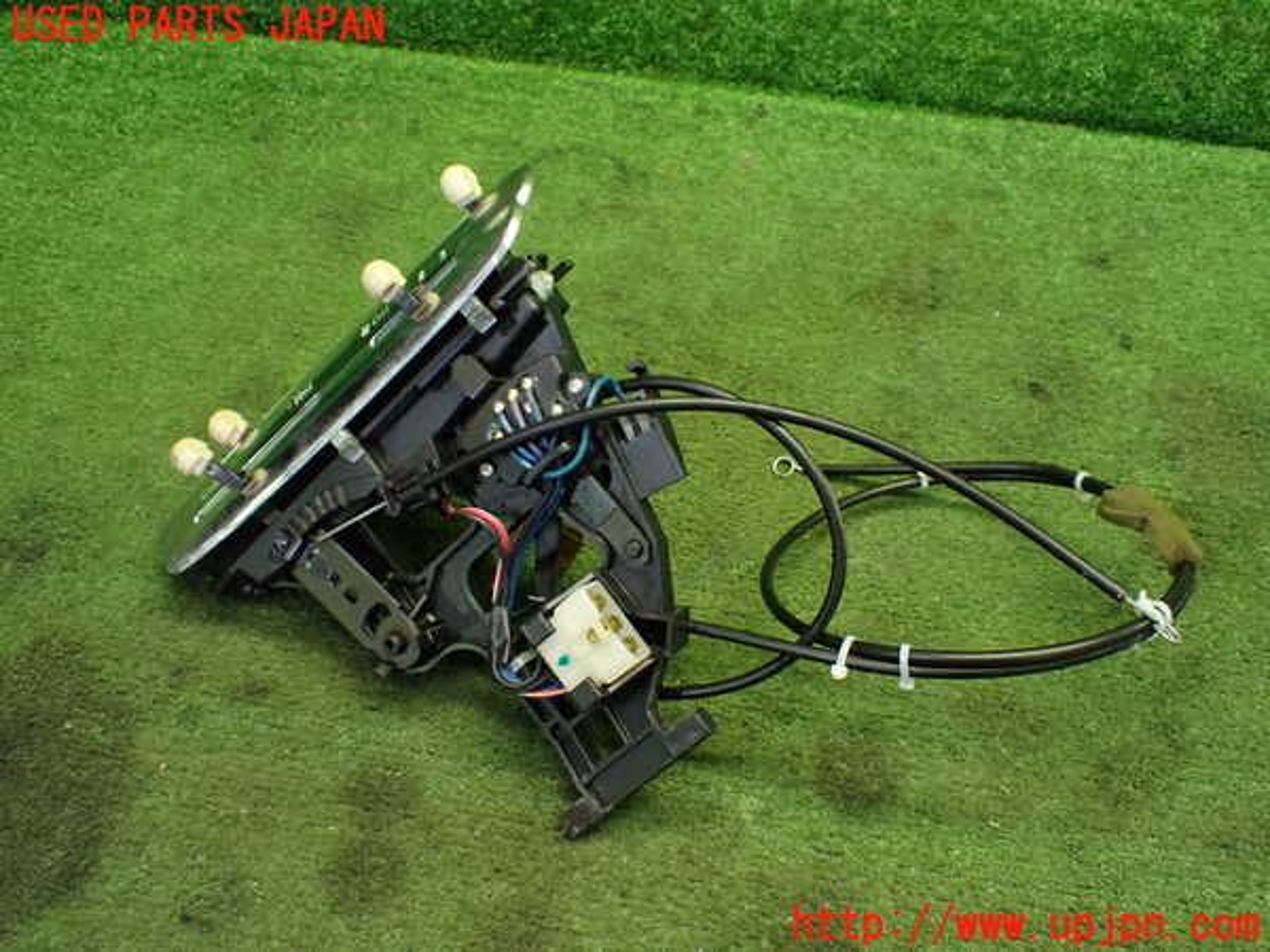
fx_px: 1174
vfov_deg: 44.2
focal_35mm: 32
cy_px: 476
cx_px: 635
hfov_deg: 56.8
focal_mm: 5.79
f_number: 2.4
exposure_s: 1/100
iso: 800
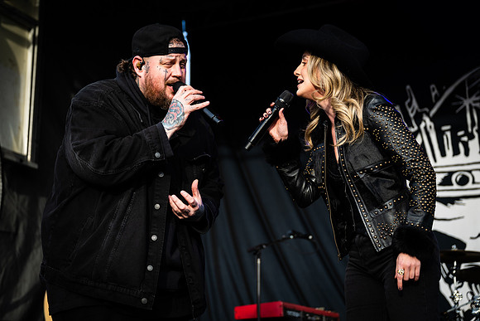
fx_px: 849
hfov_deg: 31.6
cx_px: 240
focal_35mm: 64
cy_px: 139
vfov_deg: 21.3
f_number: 2.8
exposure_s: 1/400
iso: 80
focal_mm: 56
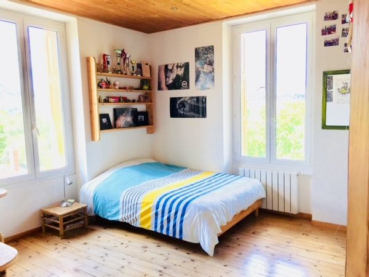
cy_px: 138
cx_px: 184
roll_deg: +0.6
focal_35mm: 29
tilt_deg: -5.6
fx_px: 309
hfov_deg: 61.7
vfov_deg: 48.2
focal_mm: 4.15
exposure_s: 1/123
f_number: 2.2
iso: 32
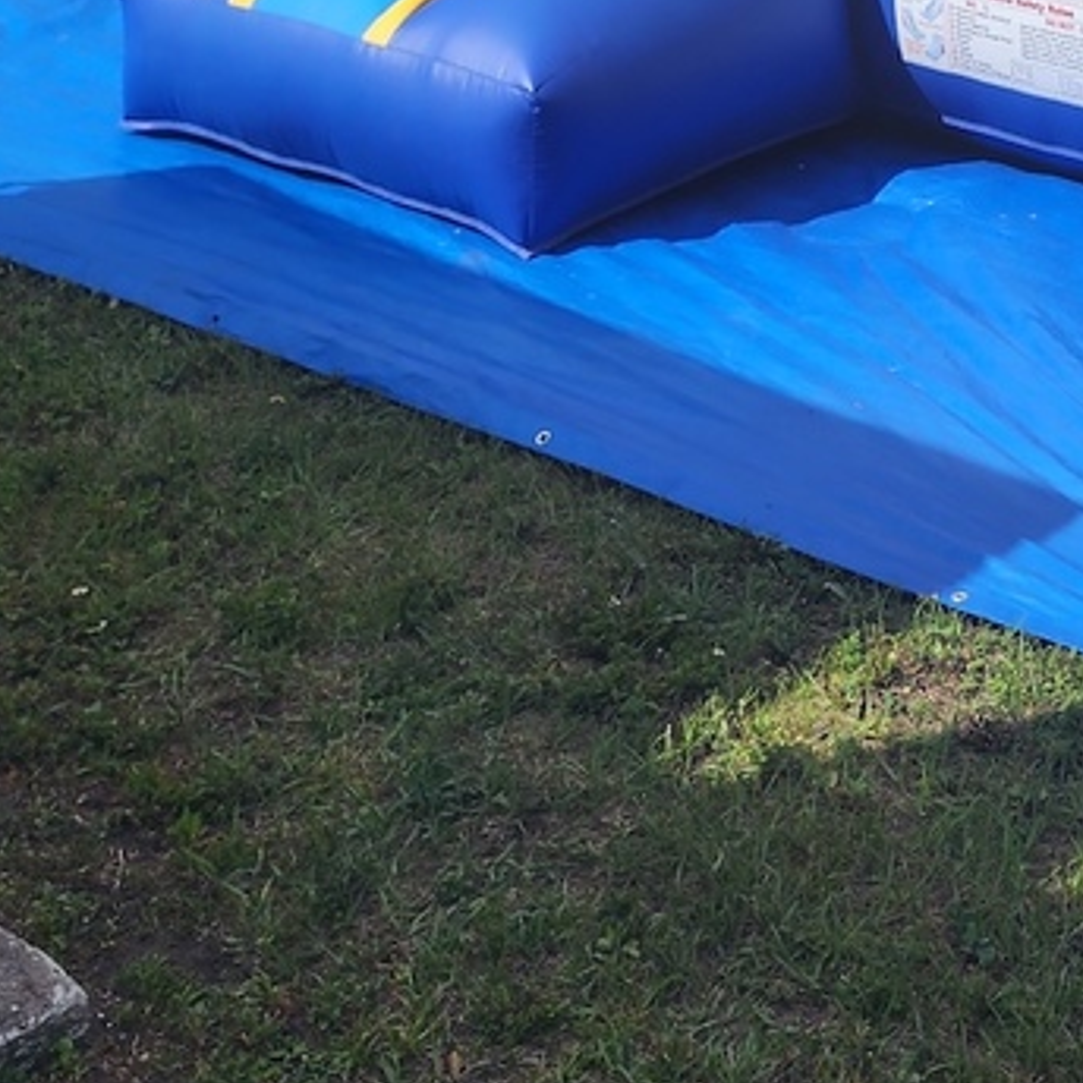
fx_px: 2513
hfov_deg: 23.9
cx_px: 891
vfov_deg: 20.2
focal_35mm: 71
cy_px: -623
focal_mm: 6.4
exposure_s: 1/1550
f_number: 1.8
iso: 12
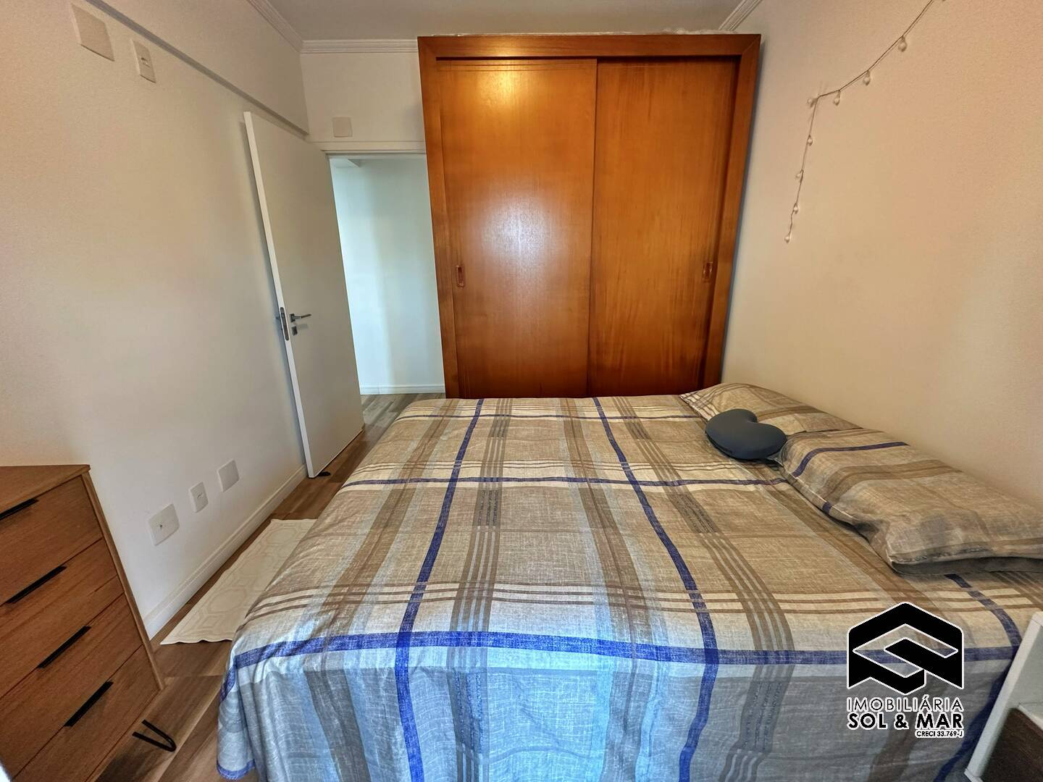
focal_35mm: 14
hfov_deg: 102.1
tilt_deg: -16.8
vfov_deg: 85.7
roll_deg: +0.7
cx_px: 522
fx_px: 422
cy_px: 391
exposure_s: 1/60
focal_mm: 2.22
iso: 250
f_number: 2.2
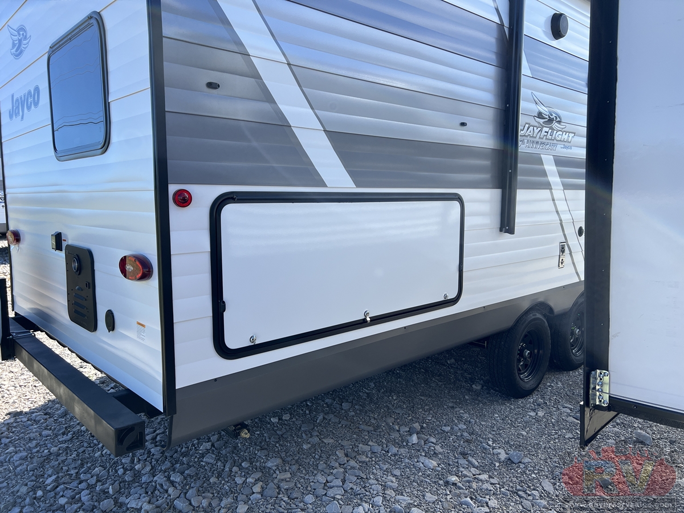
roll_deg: +3.0
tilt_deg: -7.1
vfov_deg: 53.1
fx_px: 514
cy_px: 256
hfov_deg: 67.3
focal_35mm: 26
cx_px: 342
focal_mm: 5.7
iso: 50
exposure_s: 1/1698
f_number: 1.5
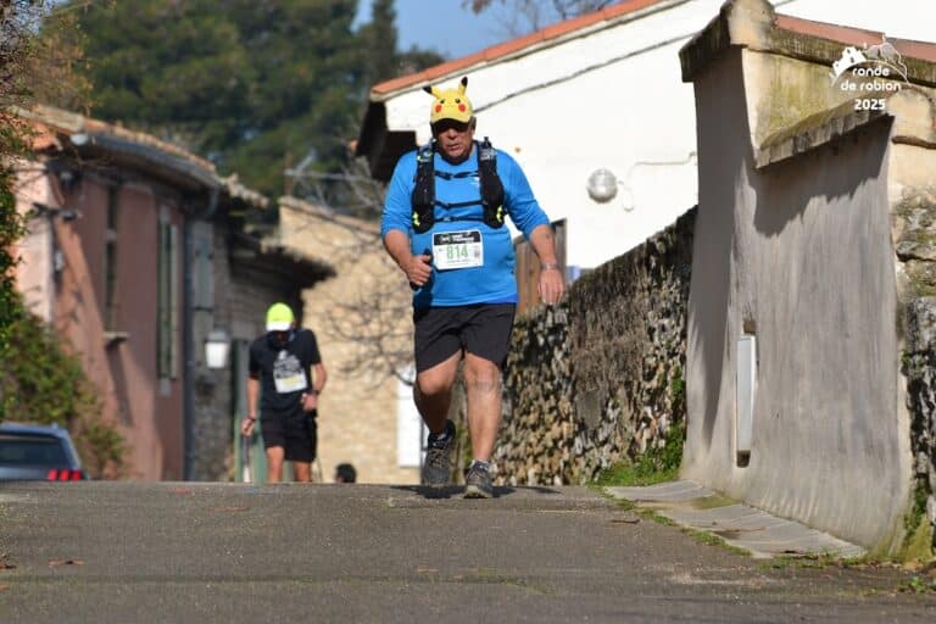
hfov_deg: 5.7
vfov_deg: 3.8
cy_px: 312
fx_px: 9359
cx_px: 468
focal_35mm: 360
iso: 400
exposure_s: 1/2000
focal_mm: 240
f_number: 6.3
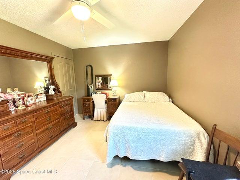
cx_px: 120
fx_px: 97
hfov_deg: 102.1
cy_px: 90
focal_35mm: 14
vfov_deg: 85.7
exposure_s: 1/60
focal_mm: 2.22
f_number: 2.2
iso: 1000
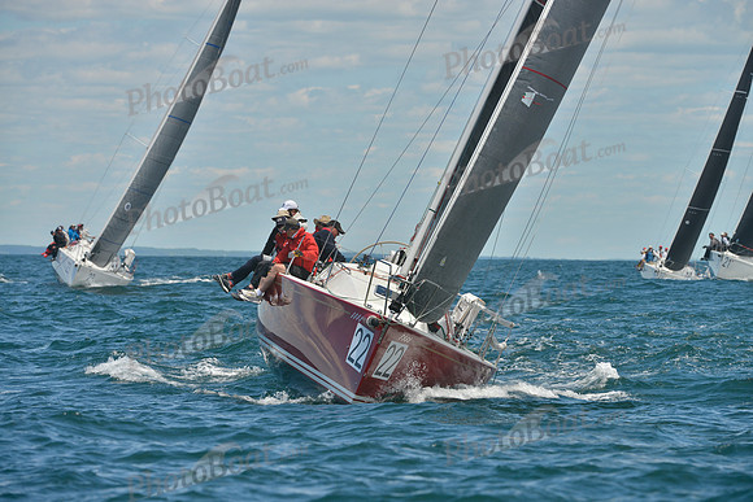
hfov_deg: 7.4
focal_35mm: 280
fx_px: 5858
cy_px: 251
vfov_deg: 4.9
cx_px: 376
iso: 280
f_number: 10
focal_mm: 280
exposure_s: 1/800
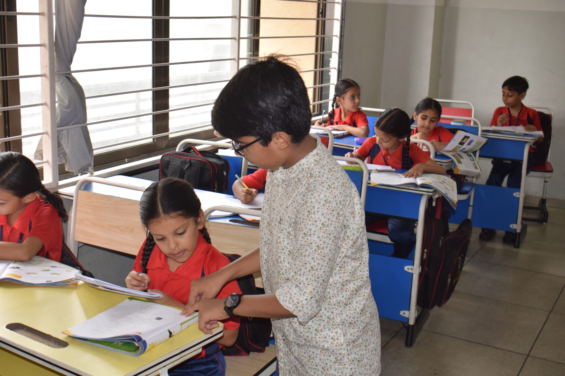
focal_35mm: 45
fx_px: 706
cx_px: 282
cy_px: 188
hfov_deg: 43.6
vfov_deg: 29.9
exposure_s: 1/125
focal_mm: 30
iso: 720
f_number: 5.6
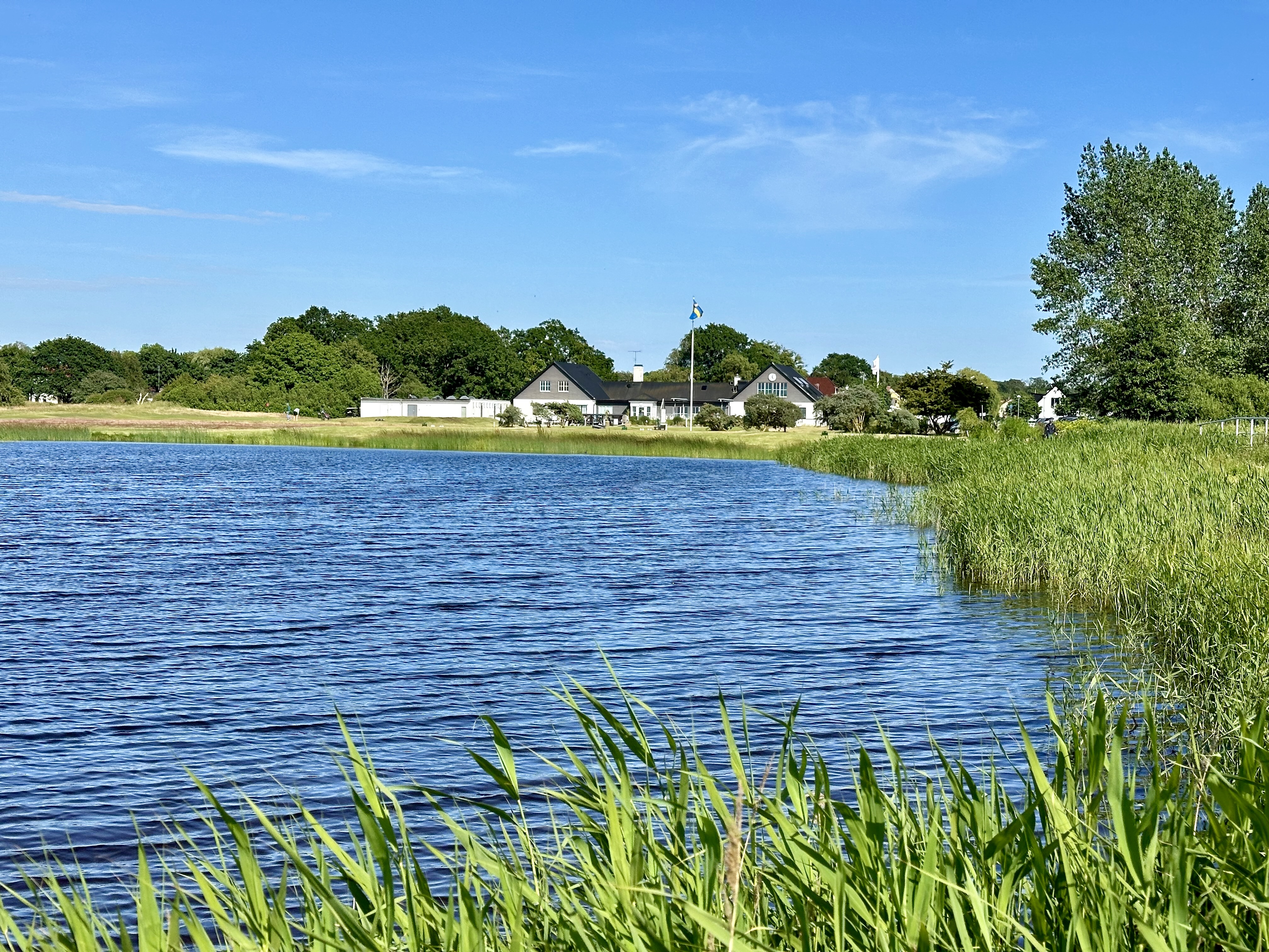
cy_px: 476
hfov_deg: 39.7
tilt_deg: -2.0
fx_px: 1760
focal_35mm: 48
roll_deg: -0.7
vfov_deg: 30.3
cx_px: 634
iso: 64
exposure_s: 1/4184
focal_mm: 6.86
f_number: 1.78
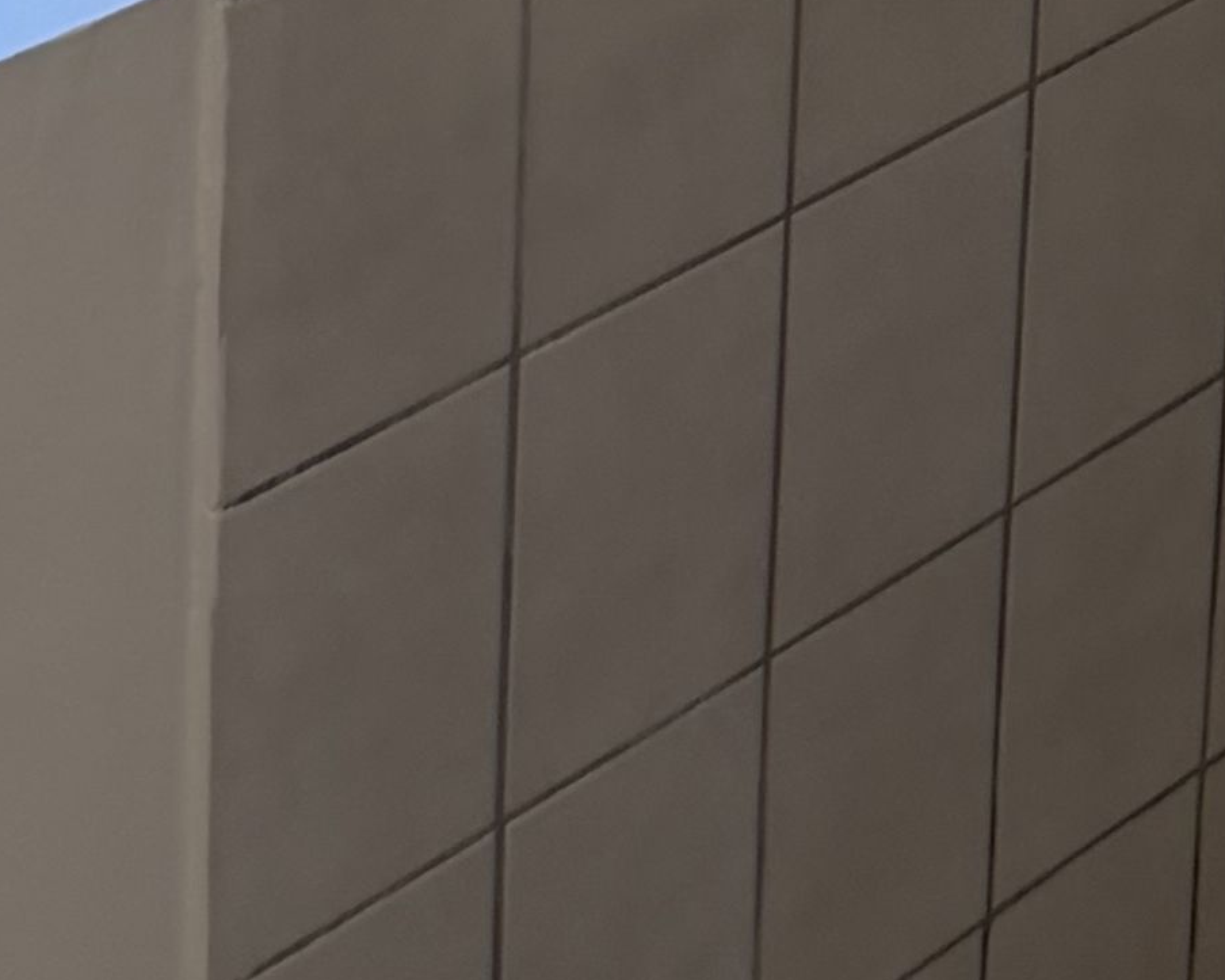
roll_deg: -3.8
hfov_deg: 12.7
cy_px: -1170
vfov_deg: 9.5
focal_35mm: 148
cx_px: 1432
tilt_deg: -13.7
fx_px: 5365
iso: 125
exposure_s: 1/50
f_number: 1.78
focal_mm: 6.76
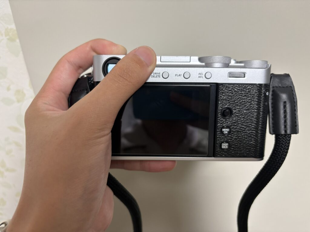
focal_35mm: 26
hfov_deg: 67.3
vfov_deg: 53.1
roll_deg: +0.6
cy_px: 116
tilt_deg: -32.5
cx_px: 155
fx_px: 233
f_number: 1.6
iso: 160
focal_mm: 5.96
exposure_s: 1/60
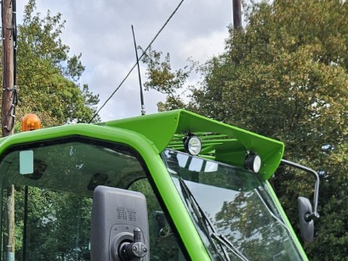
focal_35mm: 81
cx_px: 199
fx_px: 815
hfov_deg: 24.1
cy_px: 451
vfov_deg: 15.8
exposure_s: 1/460
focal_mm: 5.4
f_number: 1.8
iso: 25
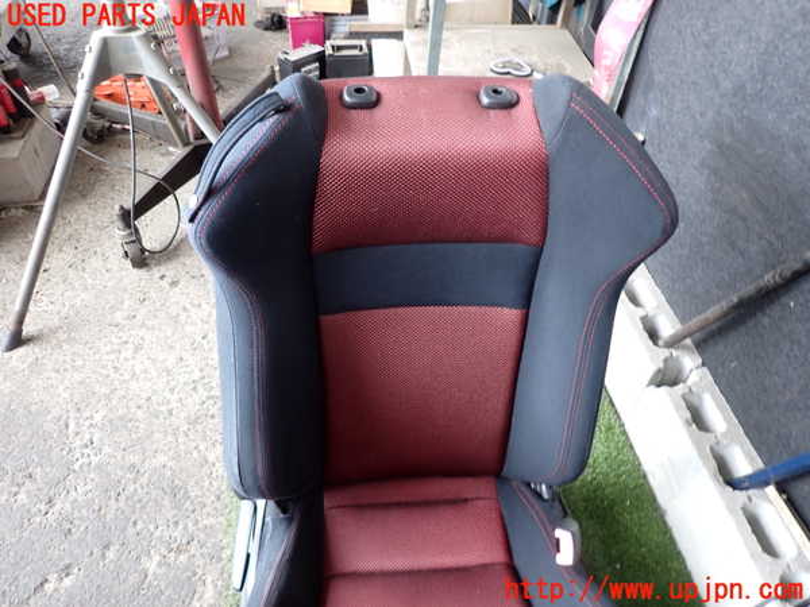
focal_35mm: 25
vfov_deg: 54.9
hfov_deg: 69.4
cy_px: 304
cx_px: 405
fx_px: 585
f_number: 2
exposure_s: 1/60
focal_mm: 4.5
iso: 200
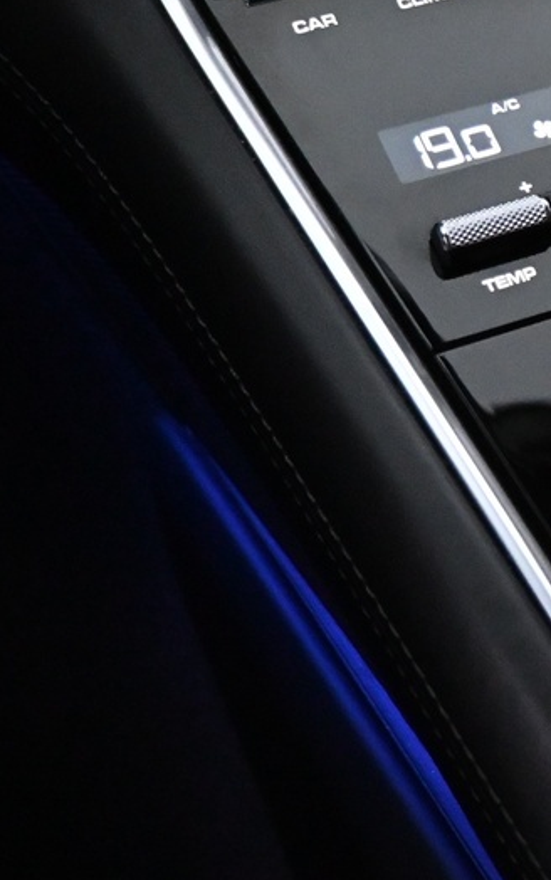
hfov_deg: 14.2
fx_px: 2040
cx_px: 863
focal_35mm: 85
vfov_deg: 24.3
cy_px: 322
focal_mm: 18
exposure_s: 1/60
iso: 4500
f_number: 3.5
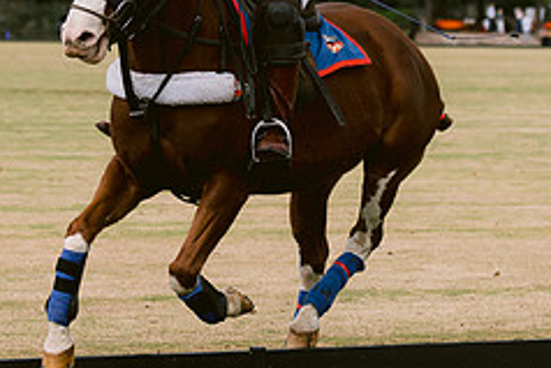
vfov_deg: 7.4
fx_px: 2833
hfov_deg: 11.1
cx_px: 185
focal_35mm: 185
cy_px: -20
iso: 200
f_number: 2.8
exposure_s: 1/5000
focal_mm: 70
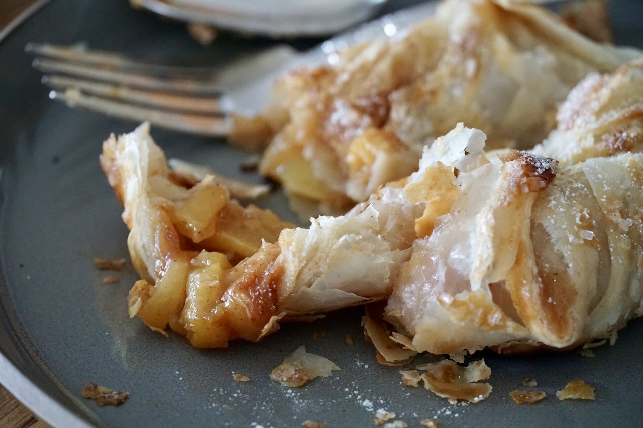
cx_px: 322
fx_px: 3054
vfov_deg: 8.0
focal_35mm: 171
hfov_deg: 12.0
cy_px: 214
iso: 6400
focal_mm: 114
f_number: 5.6
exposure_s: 1/80
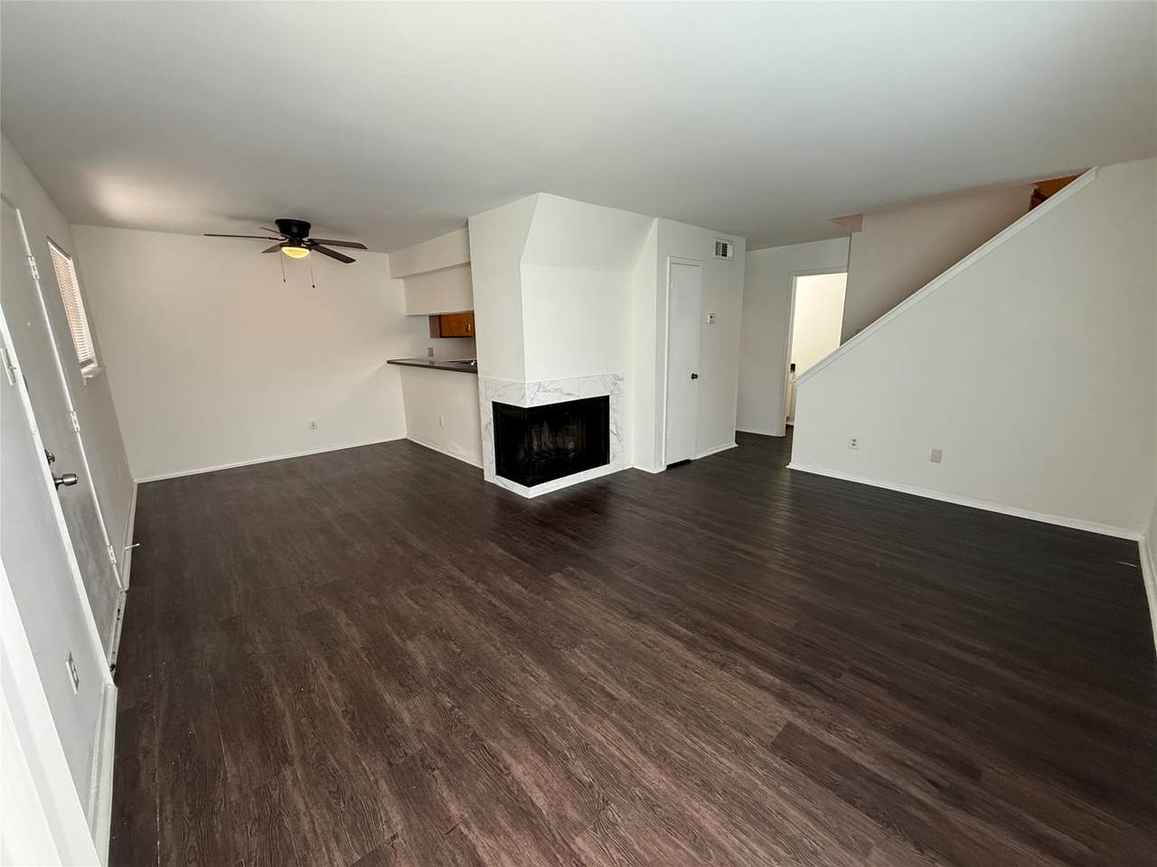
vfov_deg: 85.7
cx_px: 578
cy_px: 434
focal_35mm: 14
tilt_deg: -13.2
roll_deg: +0.8
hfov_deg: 102.1
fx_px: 468
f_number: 2.2
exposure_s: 1/120
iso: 250
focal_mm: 2.22
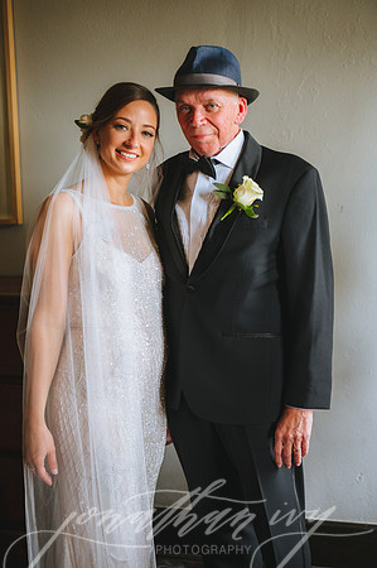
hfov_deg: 25.9
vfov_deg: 38.2
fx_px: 819
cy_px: 284
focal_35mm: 52
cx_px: 188
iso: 1600
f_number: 2.8
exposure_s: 1/320
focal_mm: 52
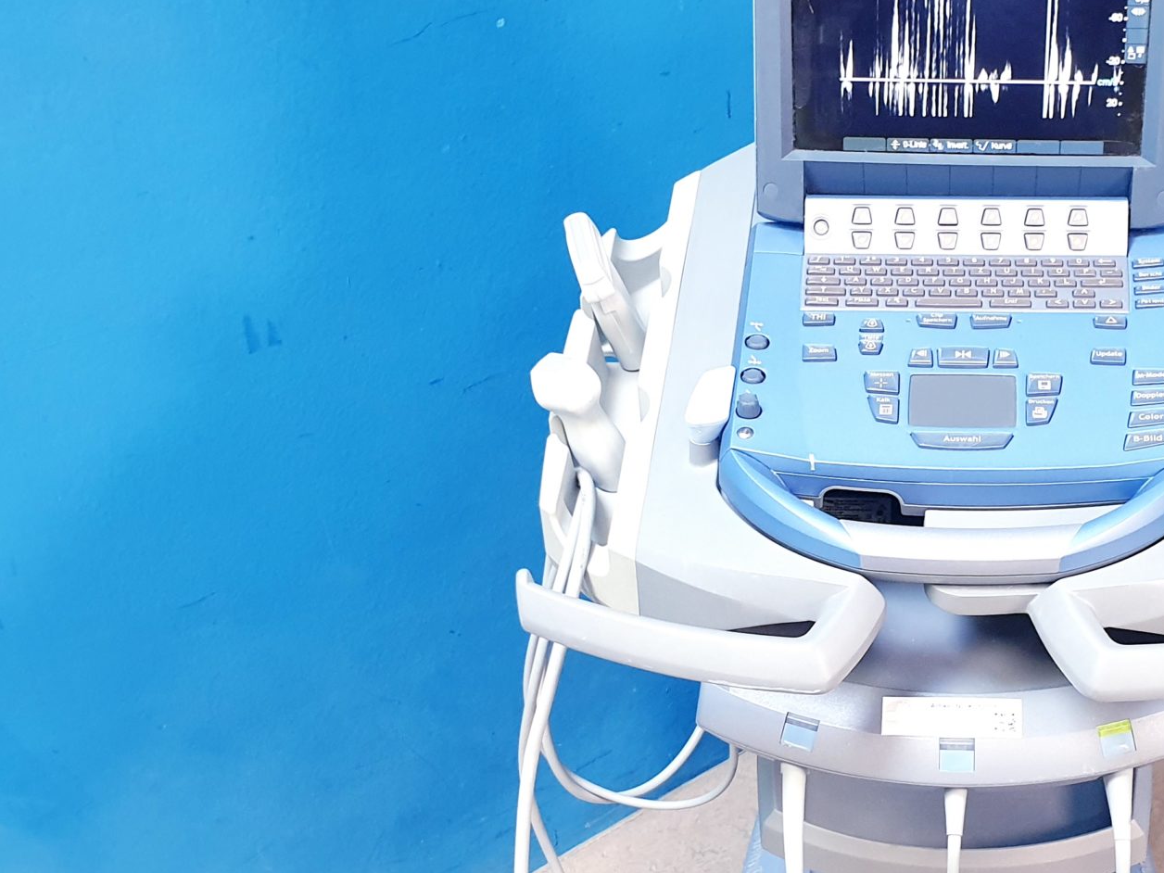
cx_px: 873
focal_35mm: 53
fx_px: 1782
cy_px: 637
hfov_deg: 35.4
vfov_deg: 27.2
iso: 320
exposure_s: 1/25
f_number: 2.4
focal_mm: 4.3
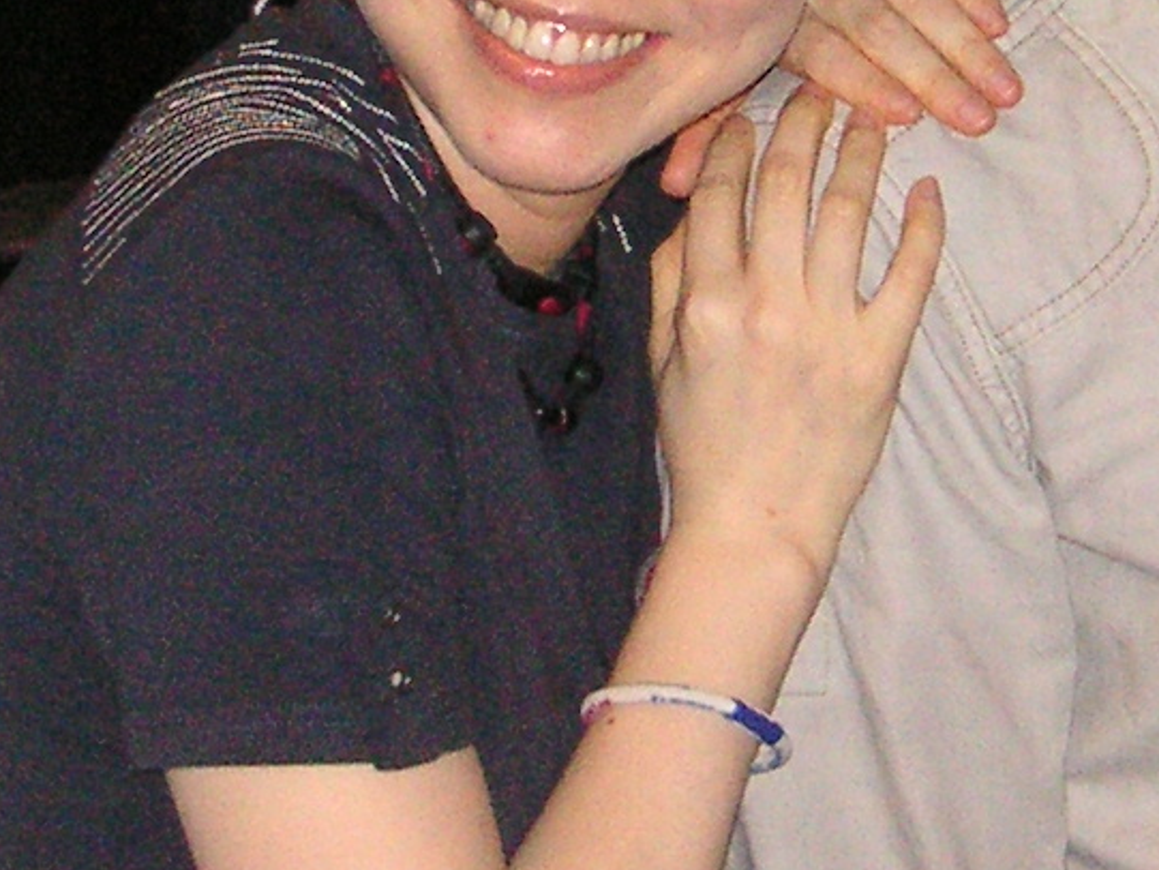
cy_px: -17
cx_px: 833
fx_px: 5861
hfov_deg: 11.3
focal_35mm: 175
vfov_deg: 8.4
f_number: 2.8
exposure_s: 1/45
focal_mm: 6.1
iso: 160
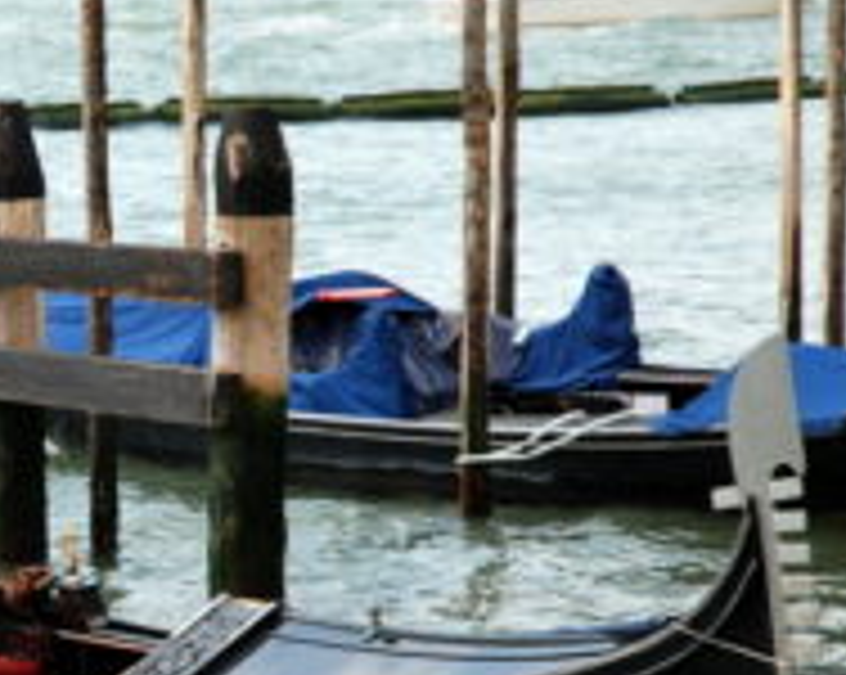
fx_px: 6578
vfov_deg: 5.9
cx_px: -117
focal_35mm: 263
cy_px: 515
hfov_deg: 7.3
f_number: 4.5
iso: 100
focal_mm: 70
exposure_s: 1/320
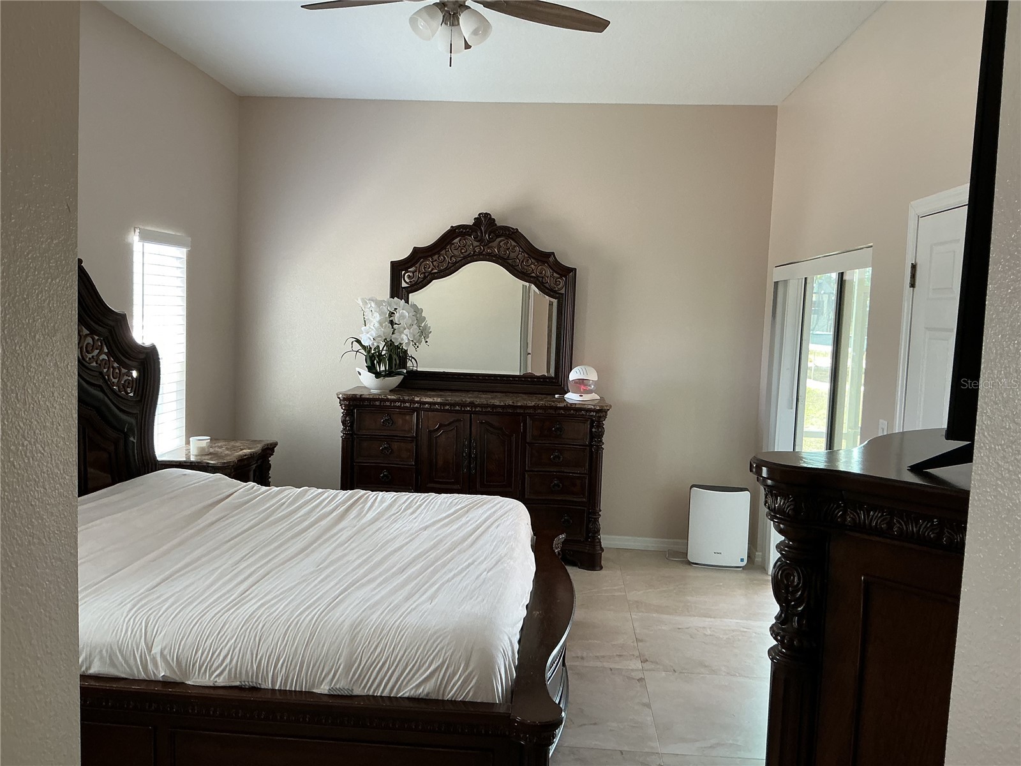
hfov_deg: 61.7
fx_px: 855
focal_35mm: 29
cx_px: 510
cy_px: 383
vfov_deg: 48.2
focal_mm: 3
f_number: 1.8
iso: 64
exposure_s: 1/60
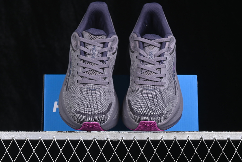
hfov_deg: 27.0
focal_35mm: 75
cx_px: 121
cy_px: 81
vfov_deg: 18.2
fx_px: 504
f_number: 7.1
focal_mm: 50
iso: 160
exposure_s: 1/60
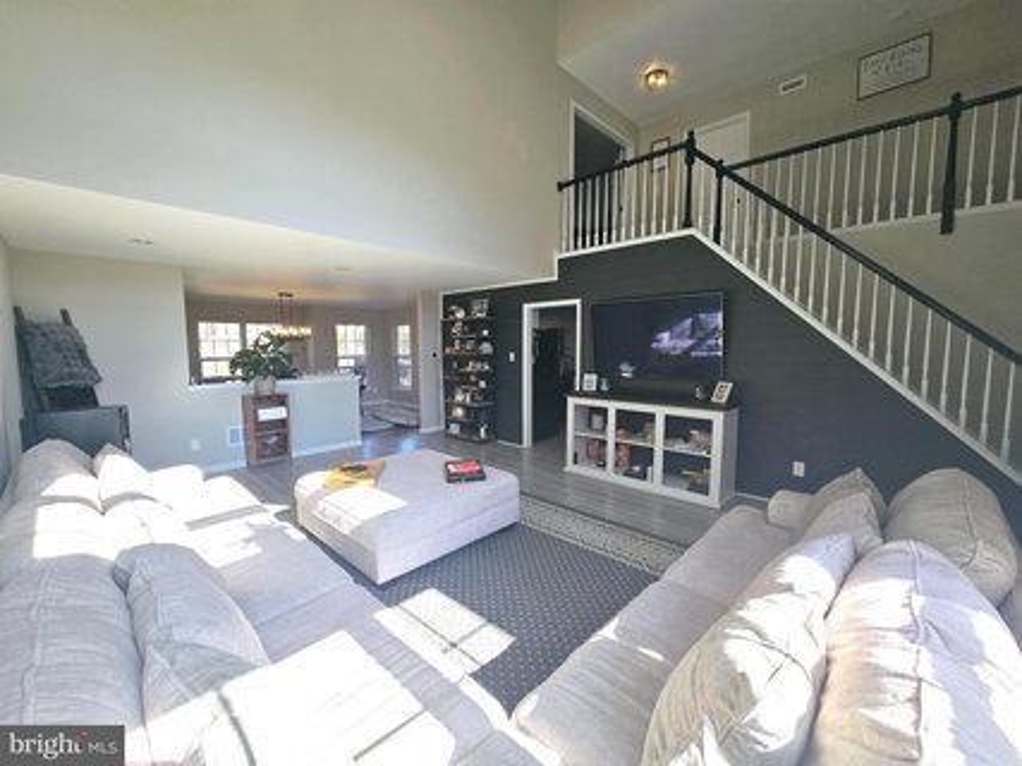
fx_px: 384
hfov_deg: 106.2
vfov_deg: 89.9
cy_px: 383
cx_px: 511
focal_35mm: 13
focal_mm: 2.2
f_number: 2.2
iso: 50
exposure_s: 1/409
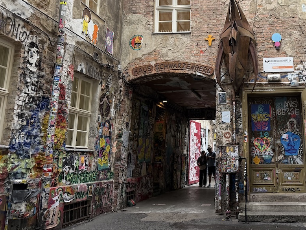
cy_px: 76
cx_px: 235
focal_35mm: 37
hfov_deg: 47.9
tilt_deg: +12.7
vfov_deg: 38.2
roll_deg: +1.6
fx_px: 327
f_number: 1.78
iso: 160
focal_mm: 6.76
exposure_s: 1/121
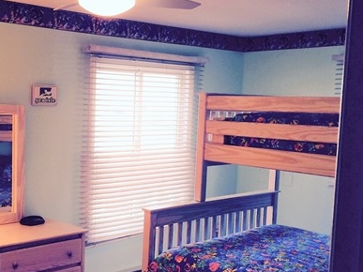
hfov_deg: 38.5
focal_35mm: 48
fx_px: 503
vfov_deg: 30.2
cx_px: 85
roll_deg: -0.6
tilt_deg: -6.6
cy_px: 150
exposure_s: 1/30
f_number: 2.2
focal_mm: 4.15
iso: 40
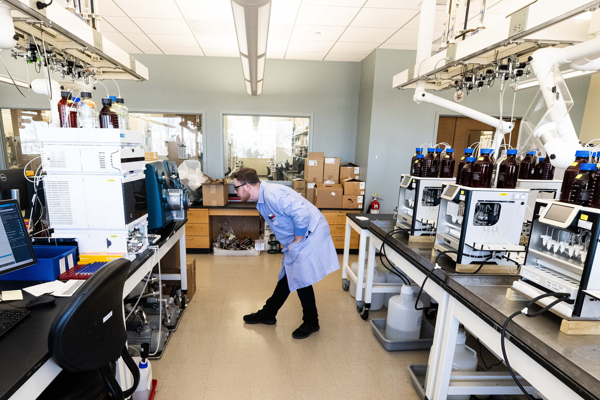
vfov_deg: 56.8
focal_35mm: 22
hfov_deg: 78.5
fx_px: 367
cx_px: 278
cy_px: 239
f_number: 7.1
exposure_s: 1/200
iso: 3200
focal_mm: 14
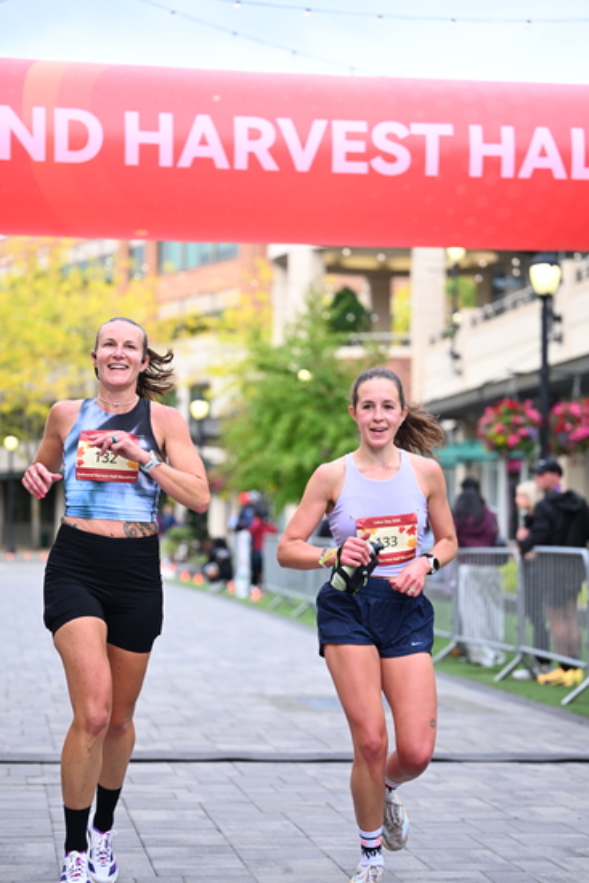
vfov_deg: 24.8
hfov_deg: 16.7
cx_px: 294
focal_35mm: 82
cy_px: 442
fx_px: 2011
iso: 1000
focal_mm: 82
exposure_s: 1/1600
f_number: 2.8
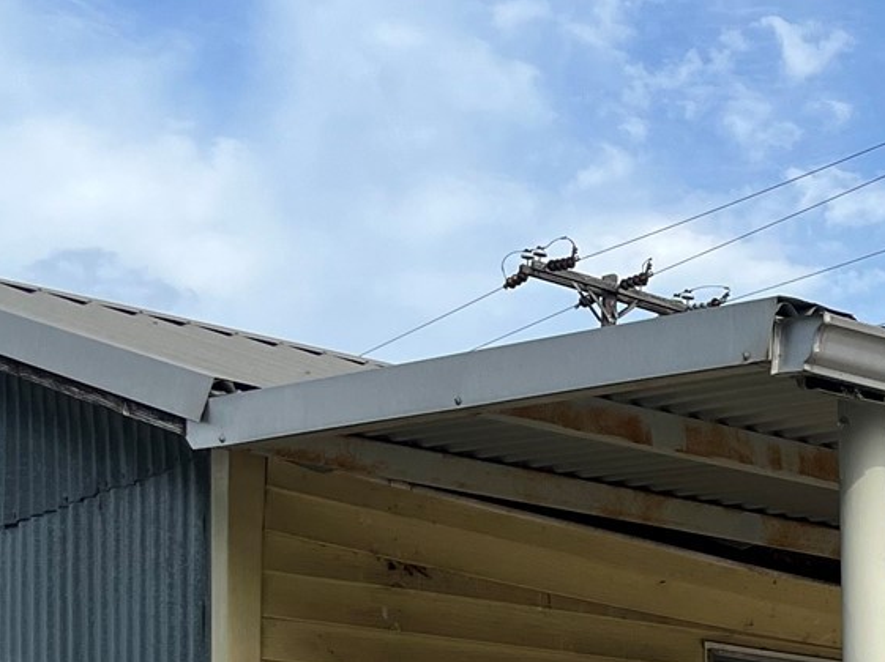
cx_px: 1234
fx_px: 2427
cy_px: 932
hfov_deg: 18.8
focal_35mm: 95
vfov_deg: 14.7
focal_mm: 5.1
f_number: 1.6
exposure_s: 1/2899
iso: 50
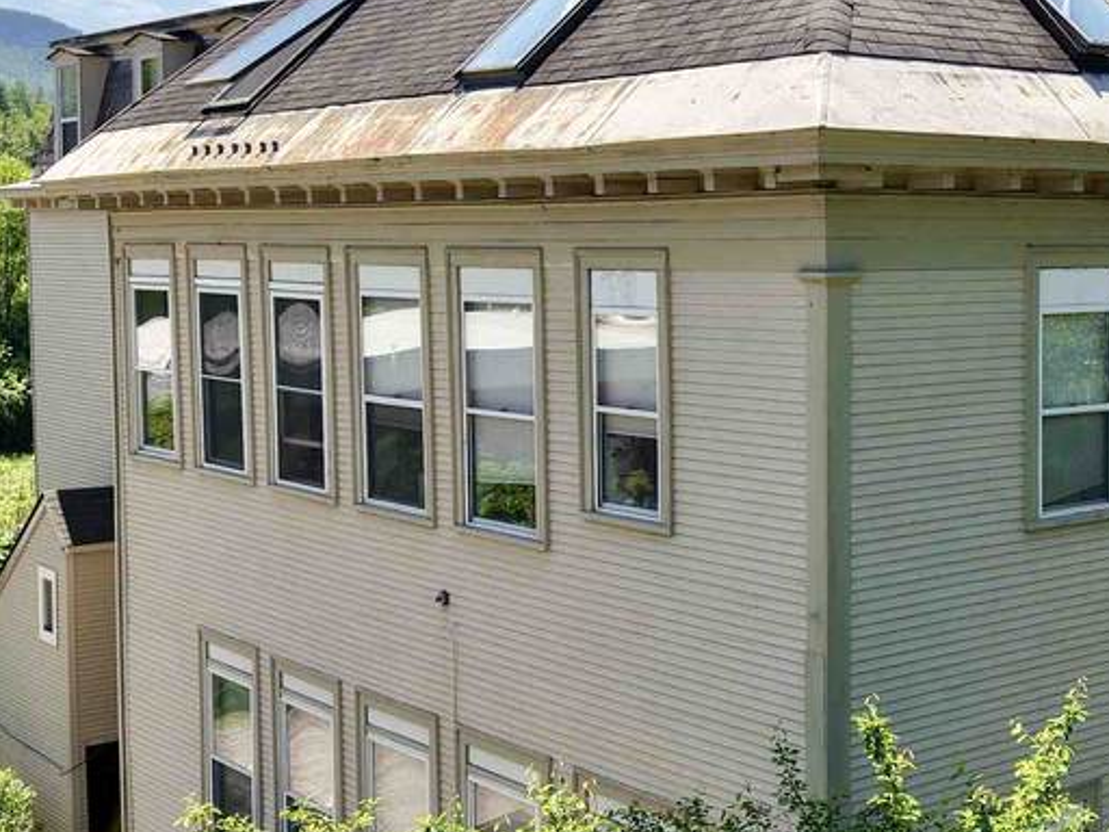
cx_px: 897
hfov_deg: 31.3
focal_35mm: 60
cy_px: 347
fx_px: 1922
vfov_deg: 24.4
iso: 280
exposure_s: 1/100
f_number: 1.8
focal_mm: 8.67
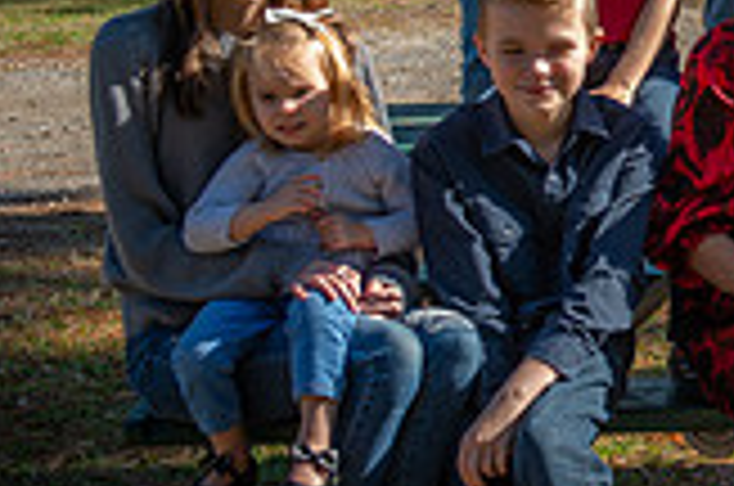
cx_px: 1067
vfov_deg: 8.7
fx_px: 3195
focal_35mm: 157
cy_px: 18
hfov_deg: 12.5
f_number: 5
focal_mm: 44
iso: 80
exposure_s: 1/250
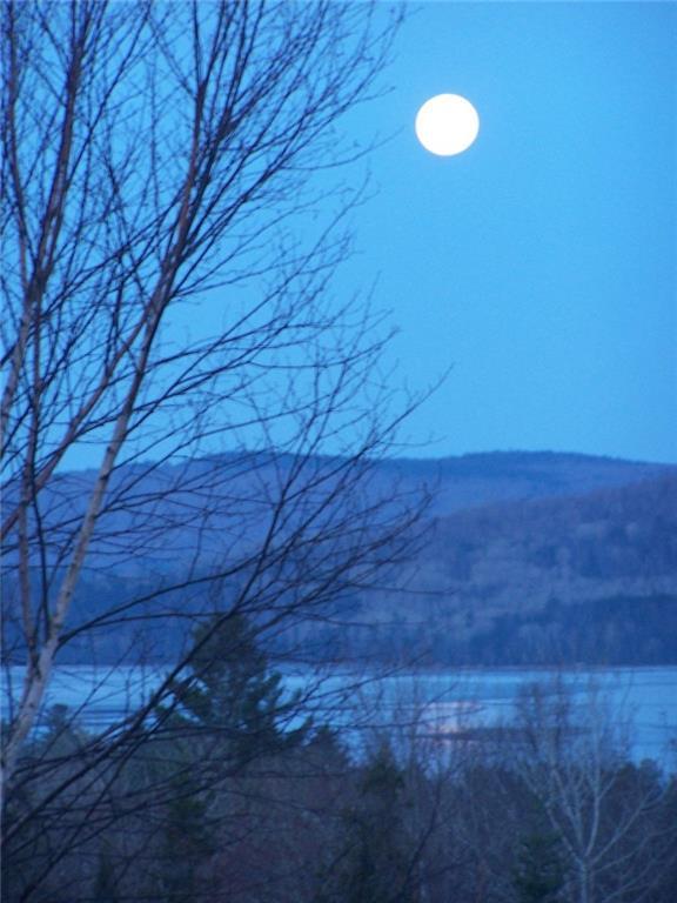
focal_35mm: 218
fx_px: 5685
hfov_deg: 6.8
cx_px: 338
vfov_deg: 9.1
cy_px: 452
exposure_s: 1/13
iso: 140
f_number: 3.2
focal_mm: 36.2
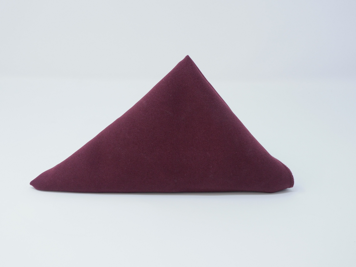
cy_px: 134
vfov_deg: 26.6
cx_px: 178
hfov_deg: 34.9
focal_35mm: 55
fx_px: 566
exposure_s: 1/50
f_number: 4
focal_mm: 9.9
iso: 125
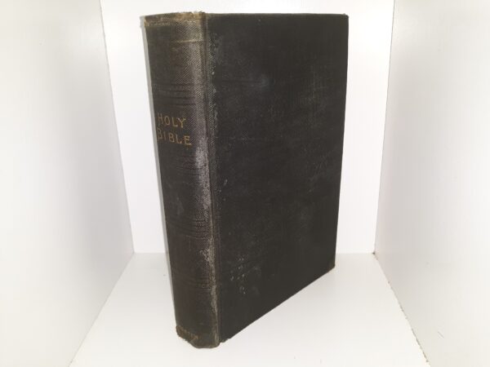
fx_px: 396
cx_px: 245
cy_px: 184
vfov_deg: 49.7
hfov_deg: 63.4
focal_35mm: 28
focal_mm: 3.7
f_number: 1.7
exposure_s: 1/120
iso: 64
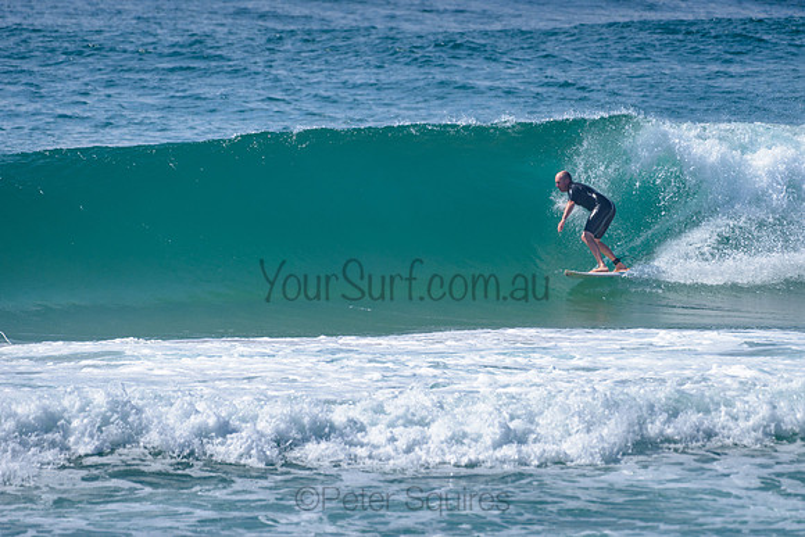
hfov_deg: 3.4
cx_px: 493
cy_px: 208
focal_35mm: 613
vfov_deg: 2.2
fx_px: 13702
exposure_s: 1/2000
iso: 100
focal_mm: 500
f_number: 5.6
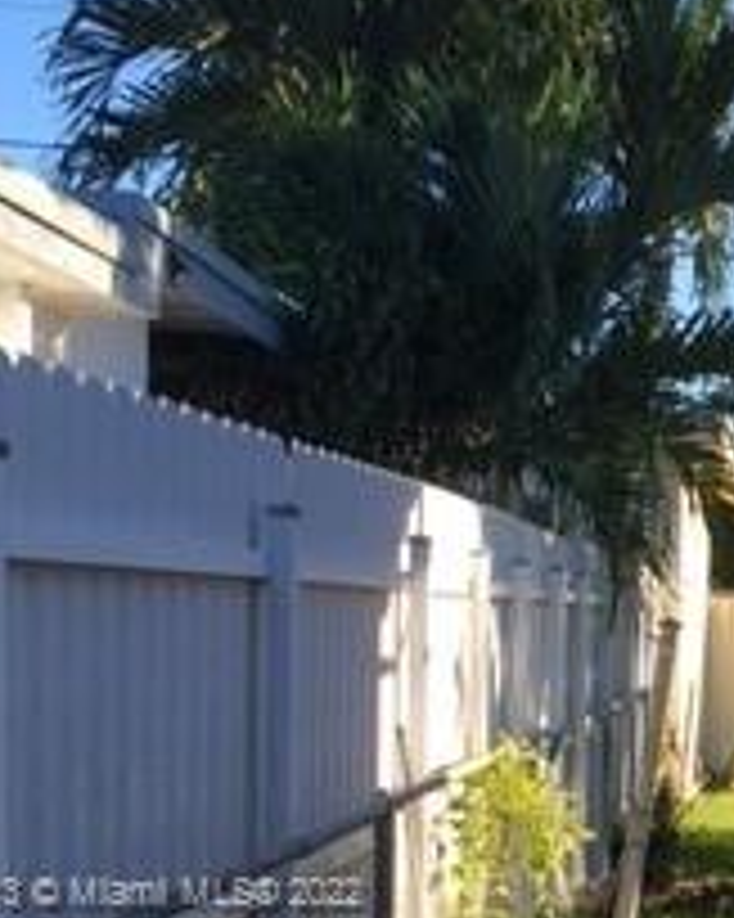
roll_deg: -2.5
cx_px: 928
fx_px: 2419
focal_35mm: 89
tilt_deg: -4.0
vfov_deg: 20.9
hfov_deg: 16.4
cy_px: 896
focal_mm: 4.15
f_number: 2.2
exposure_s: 1/630
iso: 25
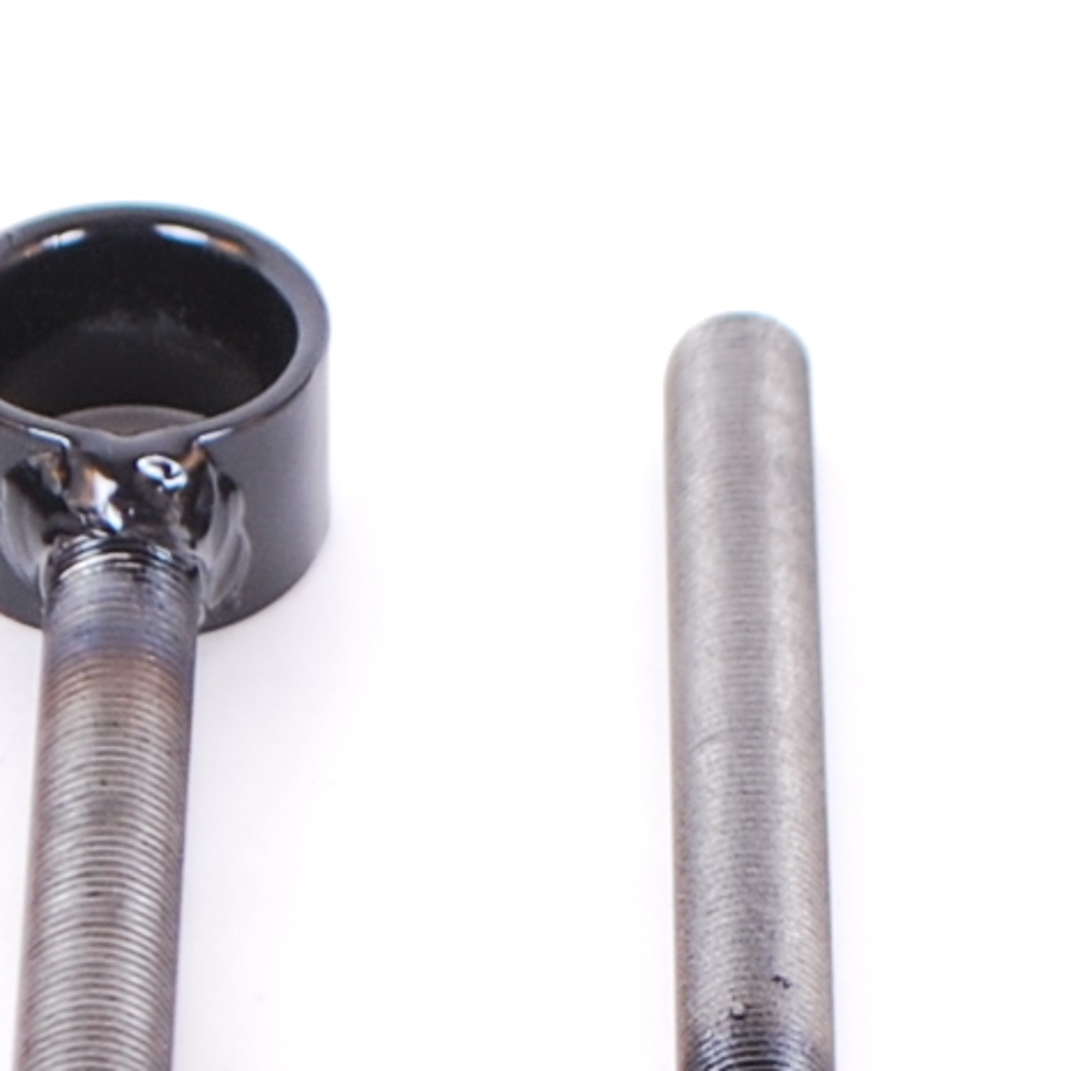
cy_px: 769
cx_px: 827
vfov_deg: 4.6
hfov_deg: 4.6
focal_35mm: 382
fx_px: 13372
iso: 250
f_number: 5.6
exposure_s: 1/30
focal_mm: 48
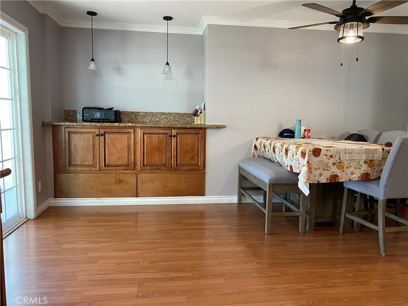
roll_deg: -1.8
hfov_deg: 67.3
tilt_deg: -6.6
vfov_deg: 53.1
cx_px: 204
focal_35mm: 26
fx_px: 306
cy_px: 153
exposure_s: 1/60
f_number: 1.8
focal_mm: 4.25
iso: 160
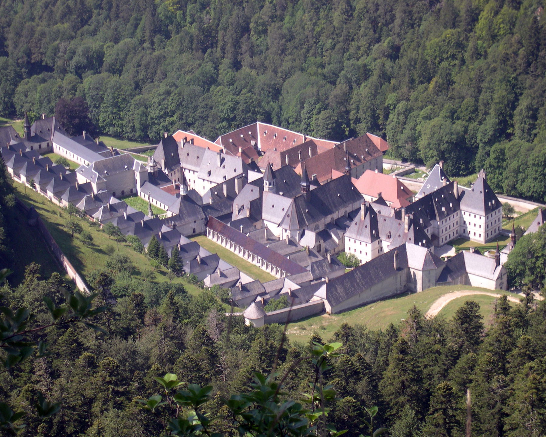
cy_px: 218
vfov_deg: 13.0
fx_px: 1923
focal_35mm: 119
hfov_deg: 16.2
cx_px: 272
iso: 100
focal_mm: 24
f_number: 4.9
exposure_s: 1/229
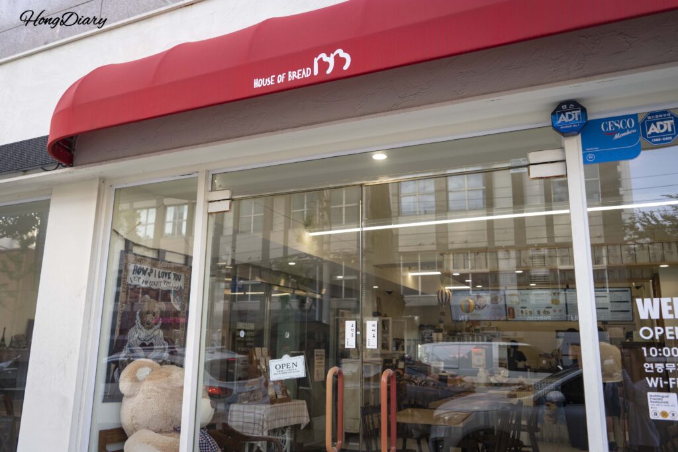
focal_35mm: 28
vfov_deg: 46.4
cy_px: 226
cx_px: 339
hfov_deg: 65.5
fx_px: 527
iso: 200
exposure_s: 1/160
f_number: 4
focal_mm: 28
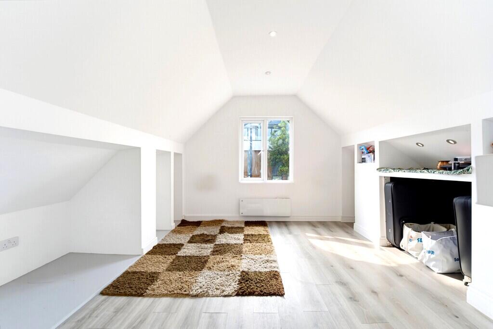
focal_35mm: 14
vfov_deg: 81.3
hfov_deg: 104.2
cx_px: 246
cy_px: 164
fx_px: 192
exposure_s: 1/60
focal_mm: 14
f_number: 8
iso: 250
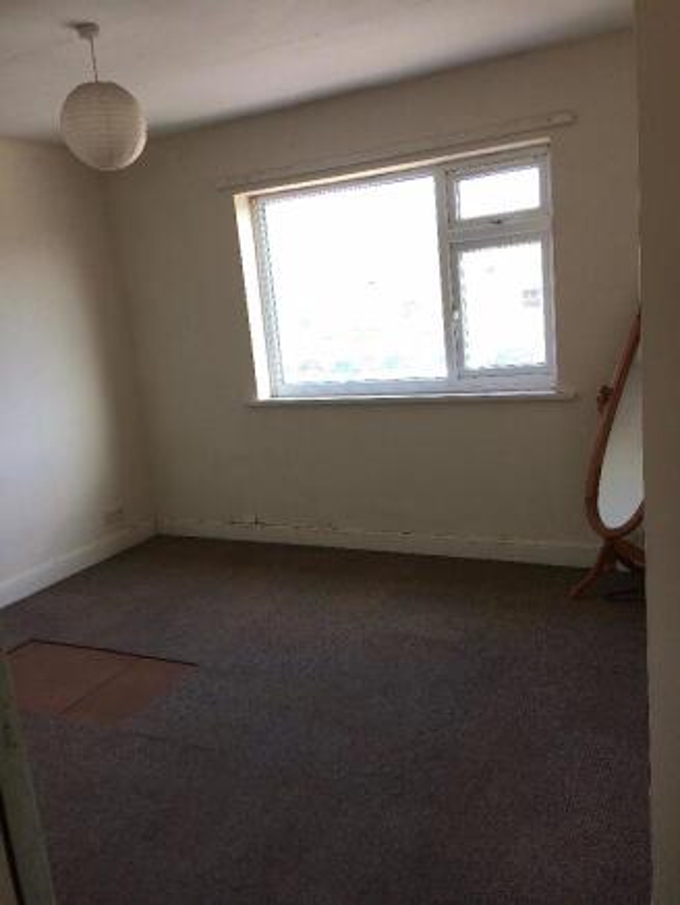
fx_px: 759
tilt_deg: -11.4
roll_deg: +5.9
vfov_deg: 61.6
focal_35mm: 29
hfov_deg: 48.2
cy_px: 452
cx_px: 340
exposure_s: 1/110
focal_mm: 4.15
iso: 32
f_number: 2.2
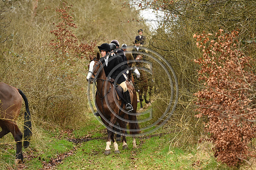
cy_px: 85
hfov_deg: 11.8
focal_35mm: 175
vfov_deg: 7.8
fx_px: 1244
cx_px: 128
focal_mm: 175
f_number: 4.5
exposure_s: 1/1250
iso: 1100
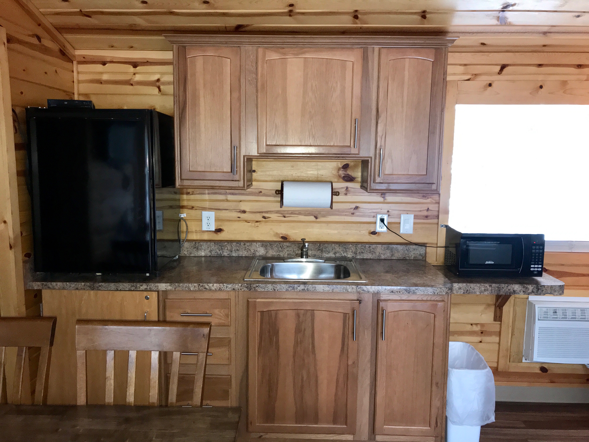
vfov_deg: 49.7
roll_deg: -0.4
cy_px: 221
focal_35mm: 28
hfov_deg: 63.4
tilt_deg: -8.0
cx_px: 294
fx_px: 476
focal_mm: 3.99
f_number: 1.8
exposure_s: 1/30
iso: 125
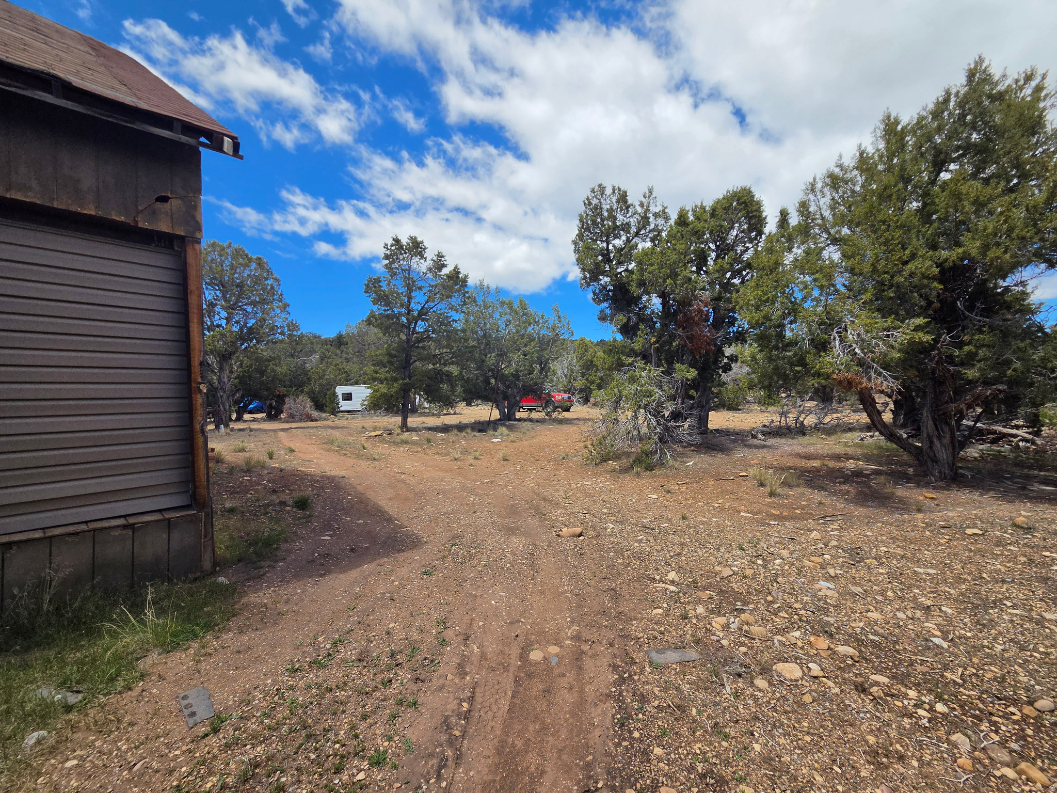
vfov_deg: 89.9
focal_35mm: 13
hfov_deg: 106.2
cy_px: 396
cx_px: 528
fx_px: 397
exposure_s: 1/3687
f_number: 2.2
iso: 100
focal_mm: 2.2
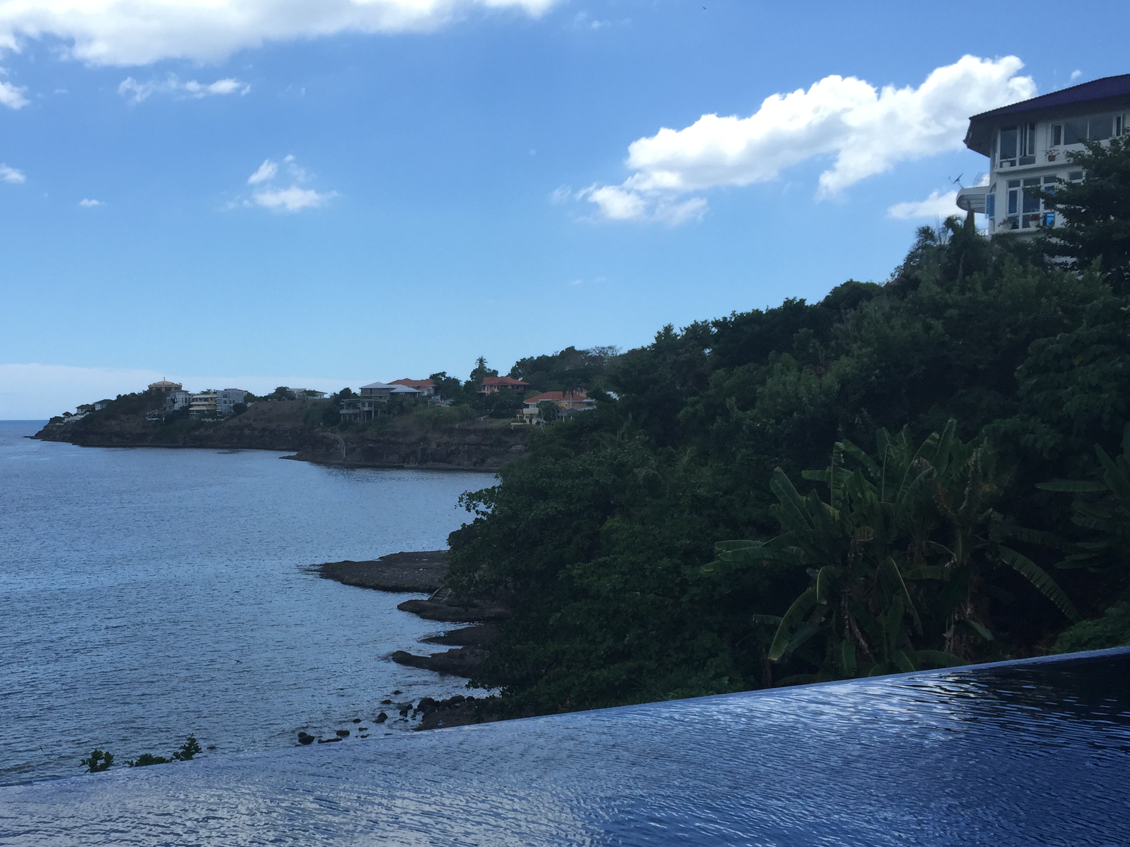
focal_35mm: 38
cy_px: 504
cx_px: 411
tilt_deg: -3.2
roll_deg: -0.6
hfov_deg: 48.4
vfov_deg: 37.6
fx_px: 1240
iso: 32
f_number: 2.2
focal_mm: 4.15
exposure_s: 1/1364
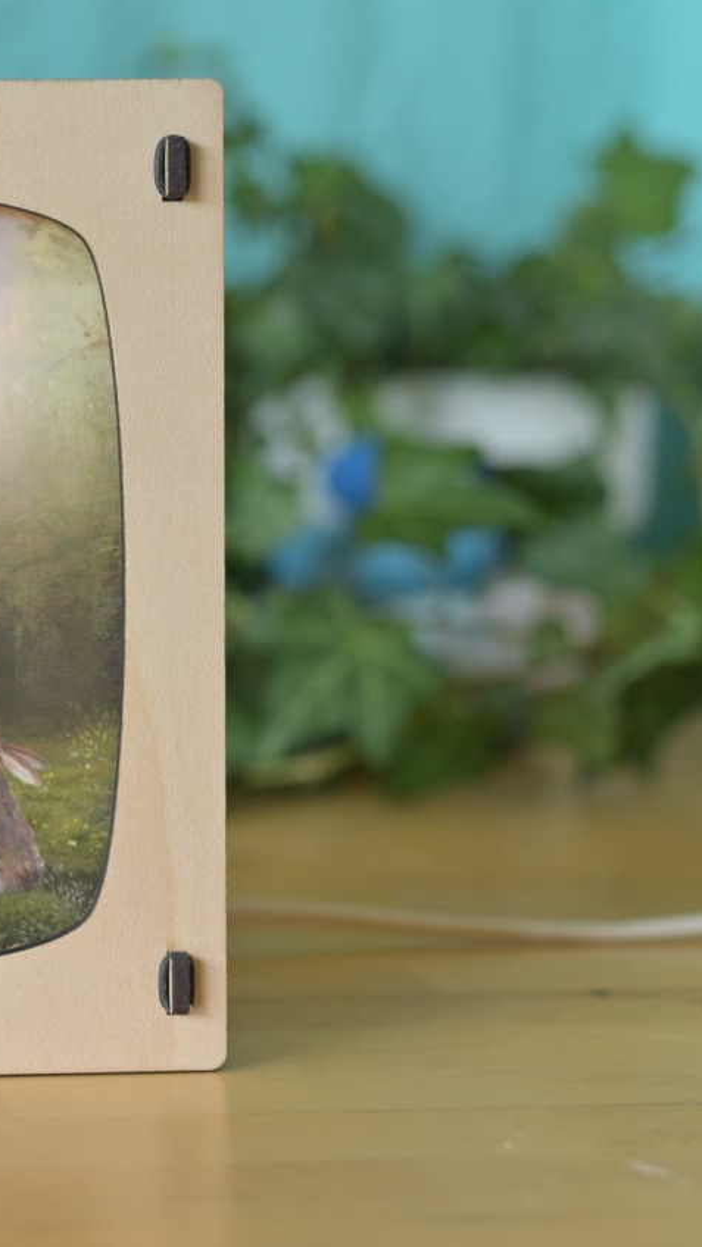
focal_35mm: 79
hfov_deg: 14.6
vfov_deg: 26.8
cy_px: 622
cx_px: -210
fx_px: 2614
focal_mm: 50
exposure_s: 1/30
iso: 100
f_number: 5
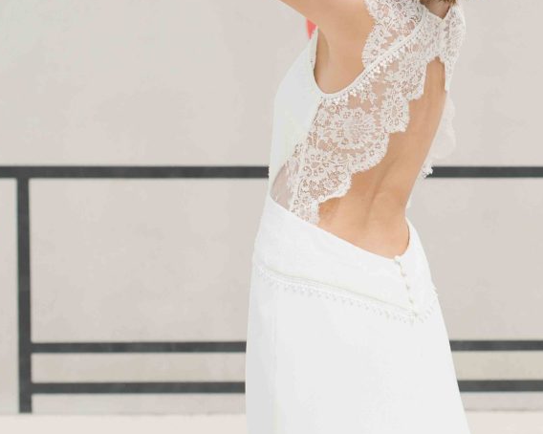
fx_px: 1912
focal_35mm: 119
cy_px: 125
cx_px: 491
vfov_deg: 12.9
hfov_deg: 16.0
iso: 80
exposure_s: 1/1250
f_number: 4
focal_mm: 50
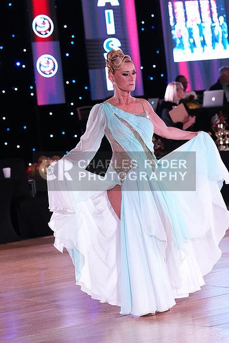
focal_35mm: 127
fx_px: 1211
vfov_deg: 16.1
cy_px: 172
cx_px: 114
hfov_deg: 10.8
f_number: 5
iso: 8000
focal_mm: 127
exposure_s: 1/400
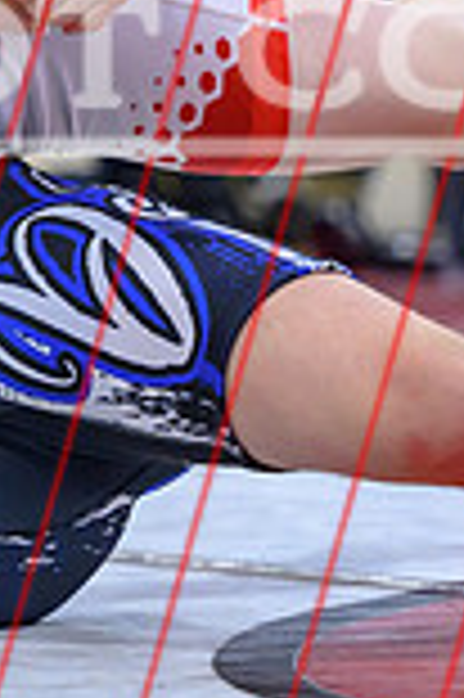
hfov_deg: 2.2
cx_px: -189
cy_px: 33
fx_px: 11896
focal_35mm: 614
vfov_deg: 3.4
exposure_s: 1/640
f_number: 2.8
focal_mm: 125
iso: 1400
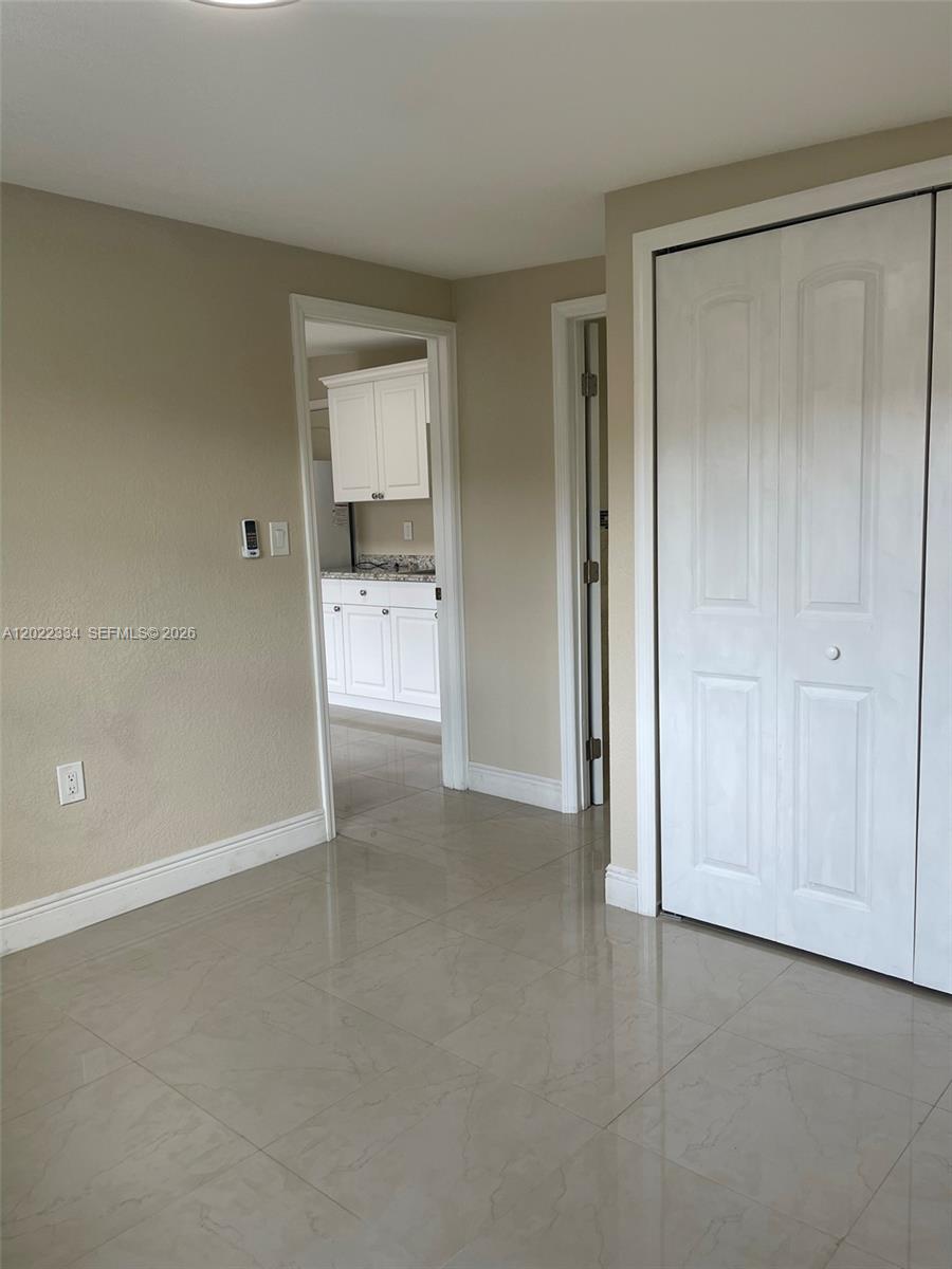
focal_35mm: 26
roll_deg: +2.2
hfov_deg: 53.1
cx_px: 476
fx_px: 953
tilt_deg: -6.3
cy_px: 634
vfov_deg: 67.3
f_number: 1.6
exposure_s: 1/120
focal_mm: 5.1
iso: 40
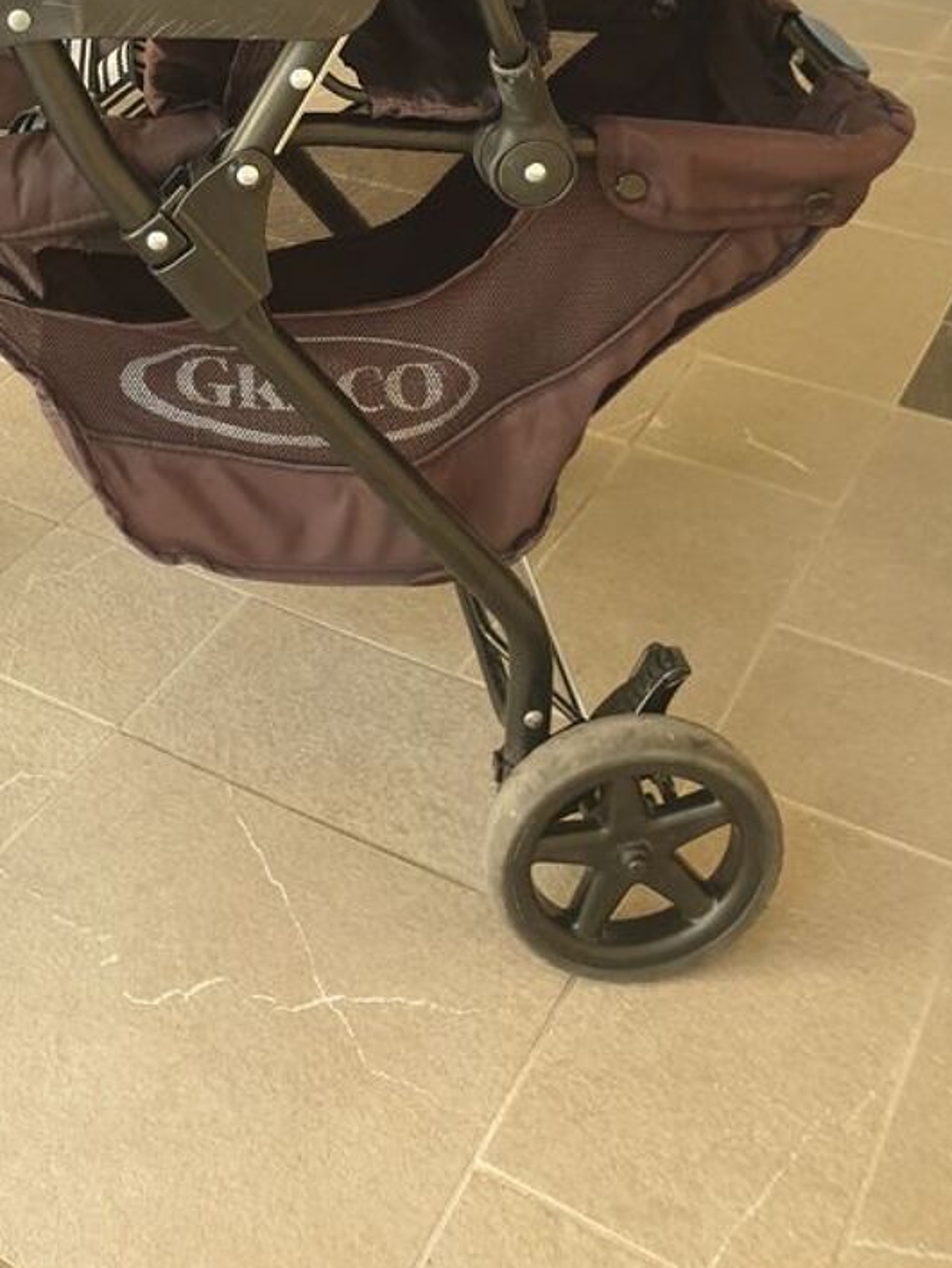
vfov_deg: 36.5
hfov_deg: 28.8
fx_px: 1795
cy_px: 125
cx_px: 136
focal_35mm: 49
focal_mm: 4.3
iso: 64
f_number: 2.4
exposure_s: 1/100
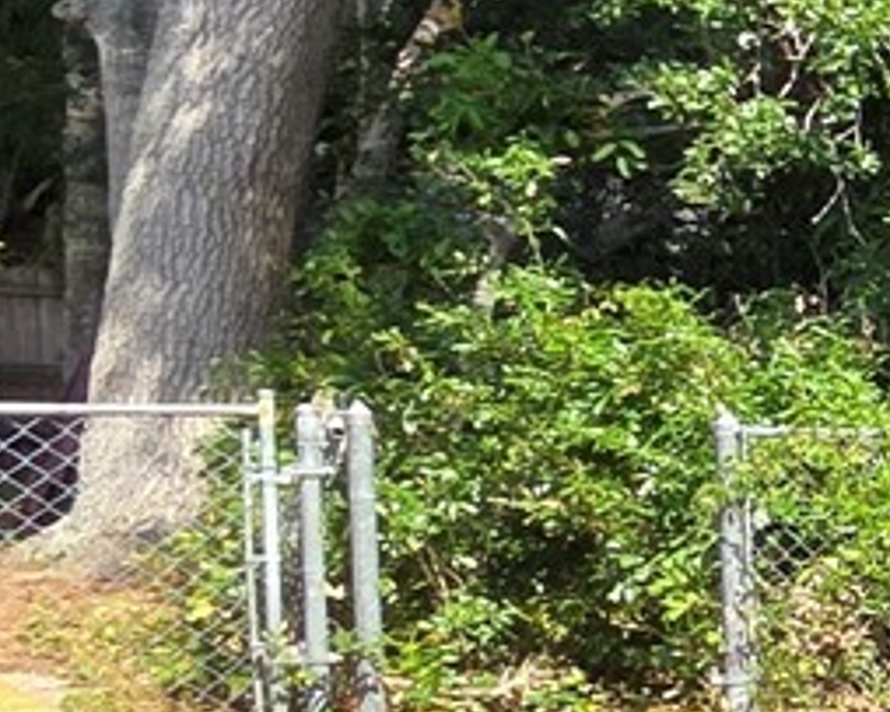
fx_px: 2106
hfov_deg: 11.2
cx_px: 2726
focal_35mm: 80
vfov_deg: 19.0
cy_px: 582
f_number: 2.2
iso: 50
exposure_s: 1/512
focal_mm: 2.2
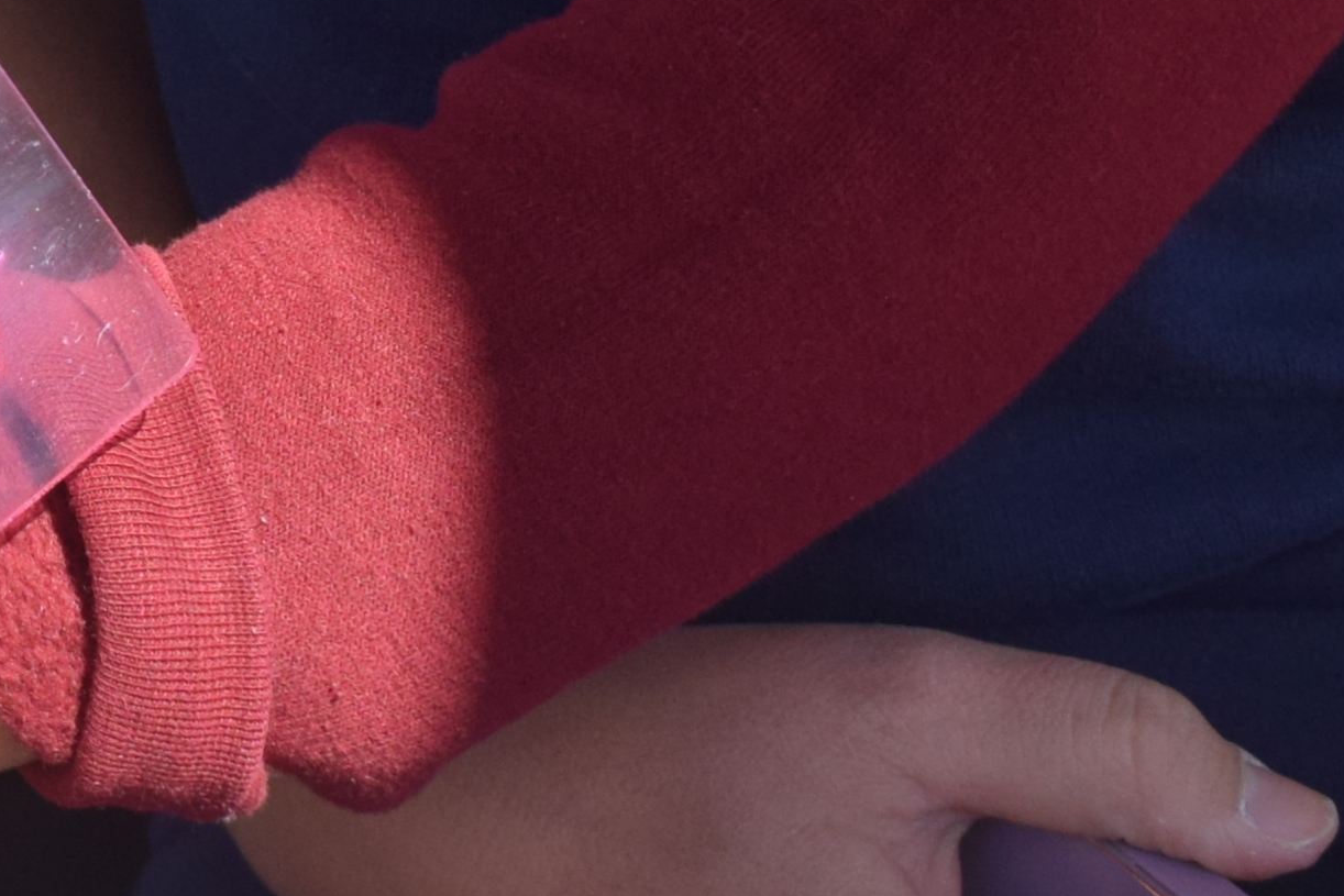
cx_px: -699
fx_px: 6048
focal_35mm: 162
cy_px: -298
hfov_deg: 12.1
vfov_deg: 8.3
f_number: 5.6
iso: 400
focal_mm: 22
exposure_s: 1/1250
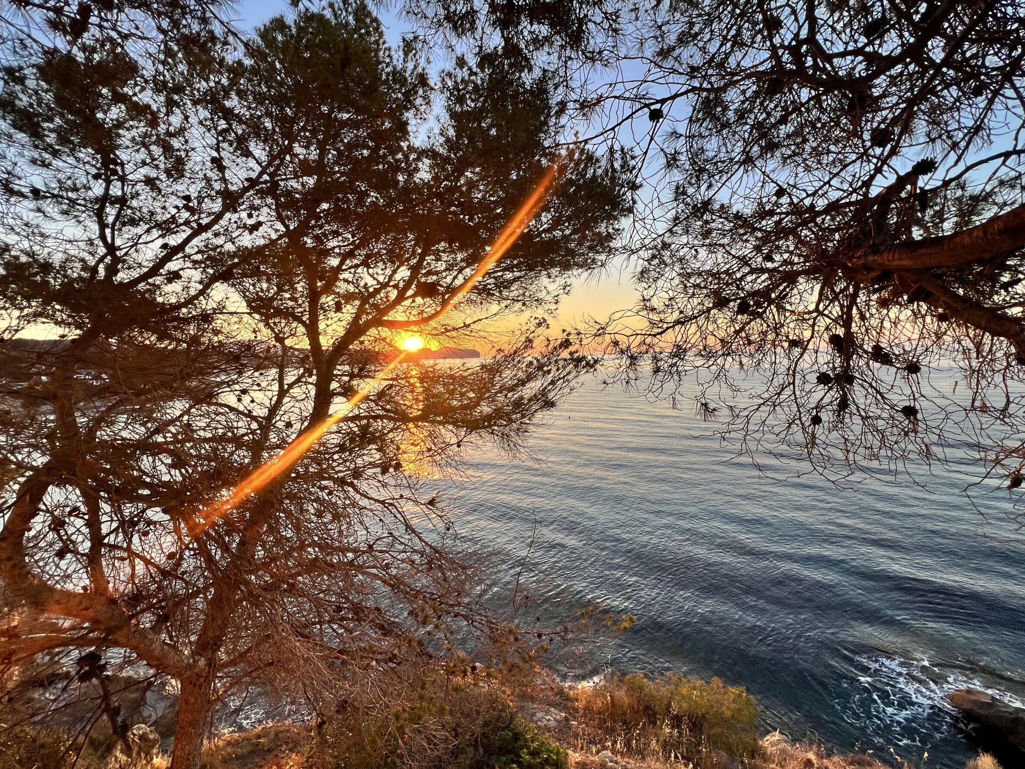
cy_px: 380
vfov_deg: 85.7
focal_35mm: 14
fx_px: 415
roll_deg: +1.5
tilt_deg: -3.0
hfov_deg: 102.1
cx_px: 514
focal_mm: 1.57
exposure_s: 1/287
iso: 32
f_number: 1.8
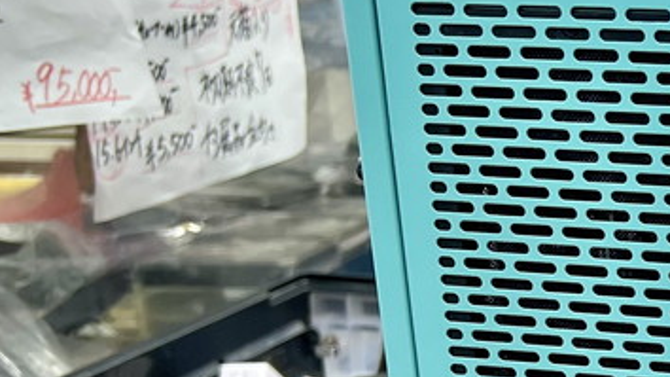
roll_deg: +1.6
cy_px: 490
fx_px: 1457
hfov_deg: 23.1
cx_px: 863
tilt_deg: -20.2
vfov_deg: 14.1
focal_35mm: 82
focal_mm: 5.7
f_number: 1.5
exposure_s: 1/100
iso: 125
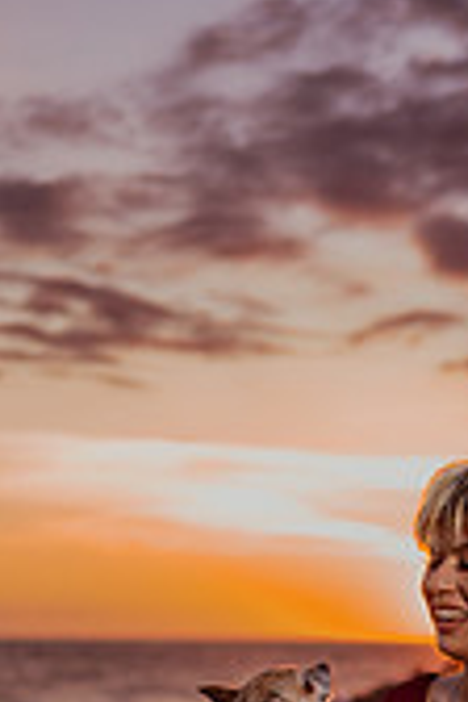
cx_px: 522
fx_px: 1833
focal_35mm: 94
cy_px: 928
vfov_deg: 19.8
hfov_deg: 14.2
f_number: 1.8
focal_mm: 35
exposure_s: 1/500
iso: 50
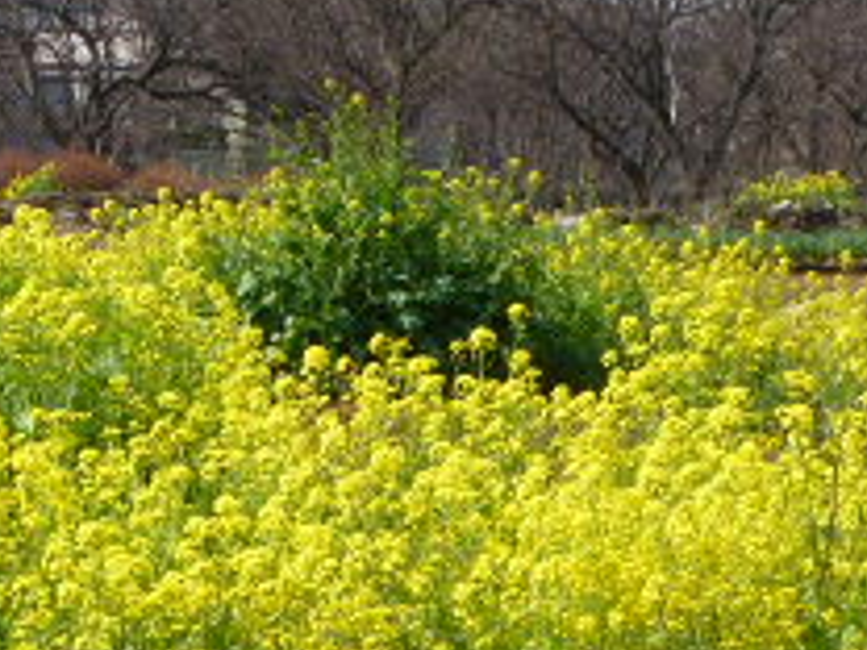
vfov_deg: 12.9
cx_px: 67
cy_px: 838
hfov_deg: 17.4
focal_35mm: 111
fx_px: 2780
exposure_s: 1/500
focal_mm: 6.4
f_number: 4
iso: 100
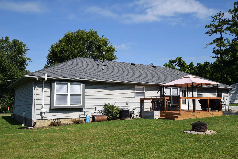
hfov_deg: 57.2
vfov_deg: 40.0
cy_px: 85
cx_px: 125
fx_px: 218
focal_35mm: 33
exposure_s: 1/400
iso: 200
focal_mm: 20
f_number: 10
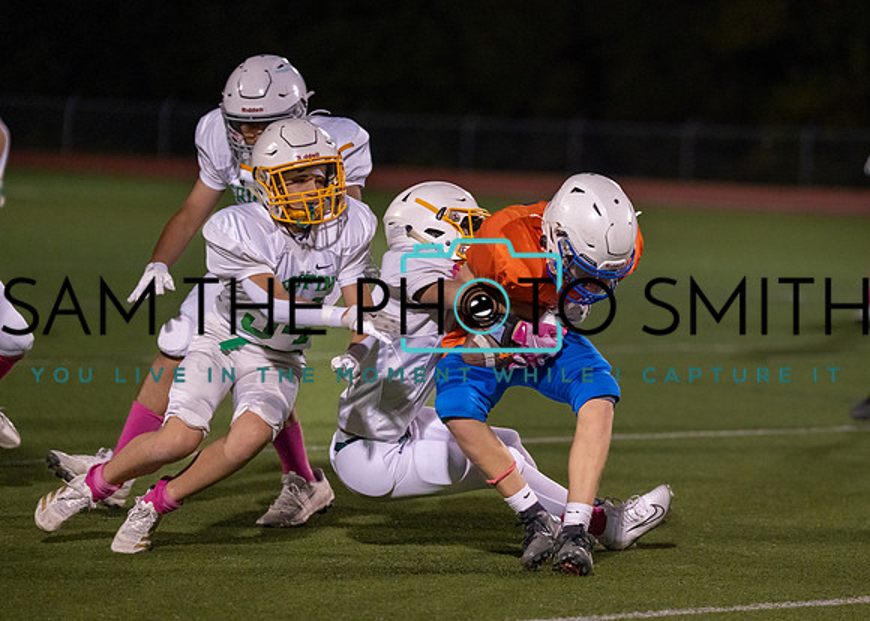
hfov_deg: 9.8
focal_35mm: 205
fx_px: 5067
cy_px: 319
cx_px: 540
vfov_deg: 7.0
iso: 3200
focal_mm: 167
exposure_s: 1/1000
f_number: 2.8
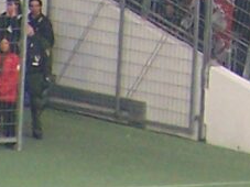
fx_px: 13643
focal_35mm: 1890
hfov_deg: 1.0
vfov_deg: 0.8
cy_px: -321
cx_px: 724
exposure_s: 1/180
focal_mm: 44.4
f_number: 3.6
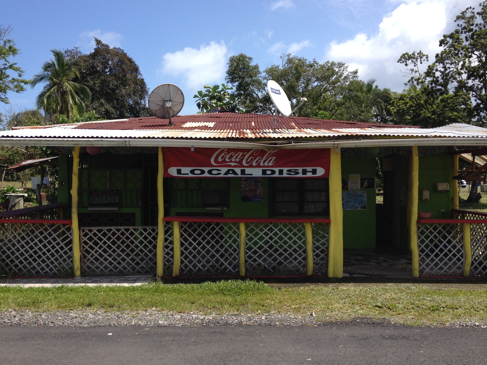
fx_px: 506
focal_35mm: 36
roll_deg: -0.3
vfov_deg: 39.7
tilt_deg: -4.1
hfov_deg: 51.4
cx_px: 246
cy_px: 179
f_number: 2.4
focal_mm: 4.28
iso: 50
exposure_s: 1/1416
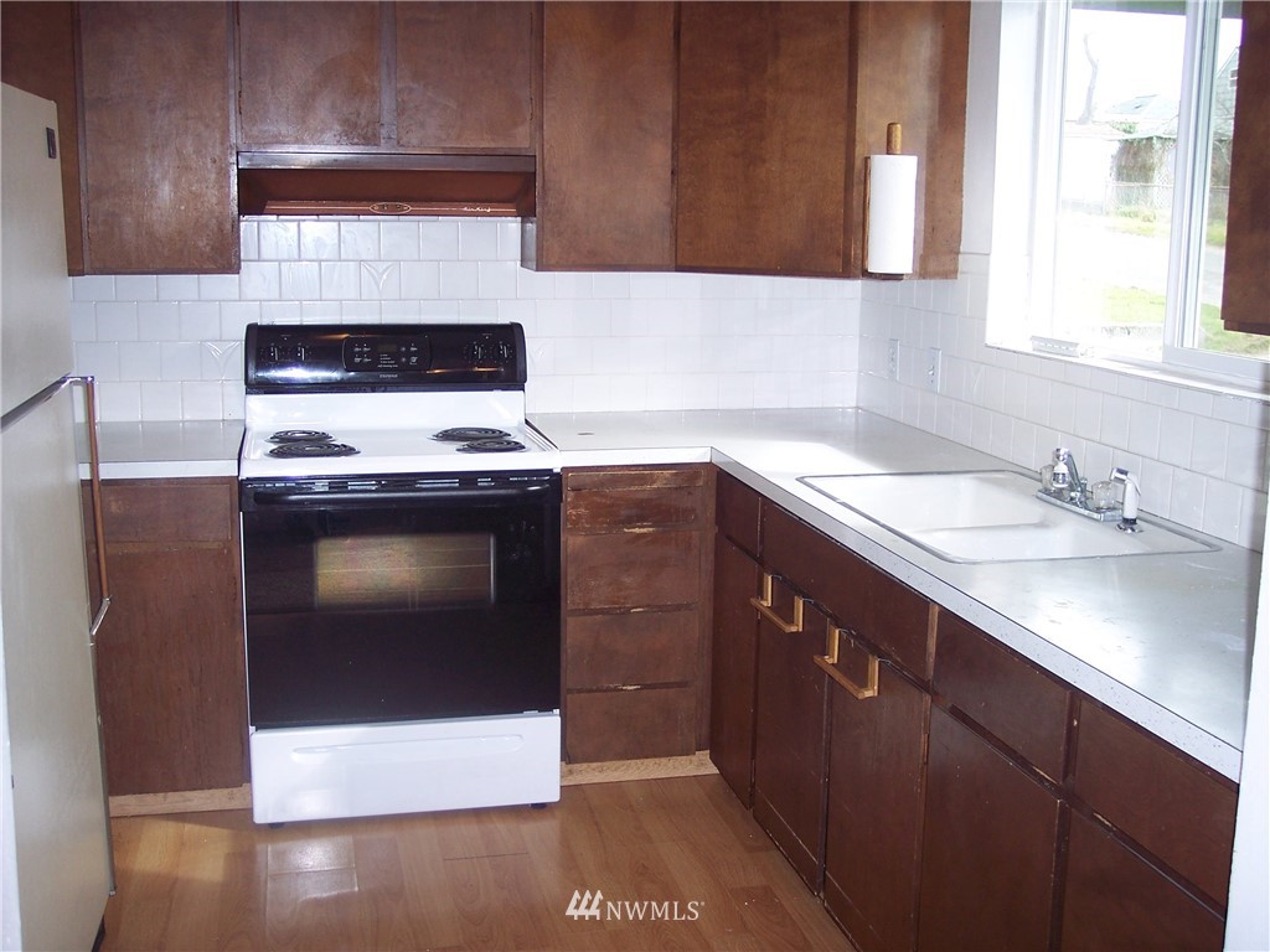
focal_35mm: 39
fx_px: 1431
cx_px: 635
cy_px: 476
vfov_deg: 36.8
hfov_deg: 47.9
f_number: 2.8
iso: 100
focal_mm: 8
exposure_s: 1/60
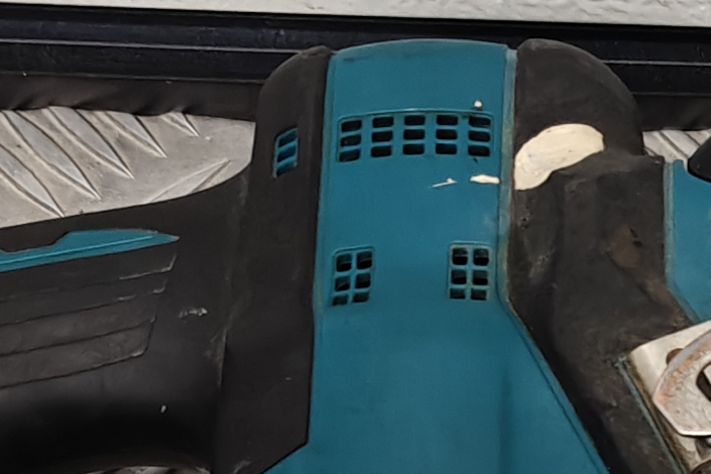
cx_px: 964
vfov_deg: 9.3
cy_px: 907
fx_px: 2745
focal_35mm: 139
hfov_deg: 14.1
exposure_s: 1/100
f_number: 1.6
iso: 640
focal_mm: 6.06
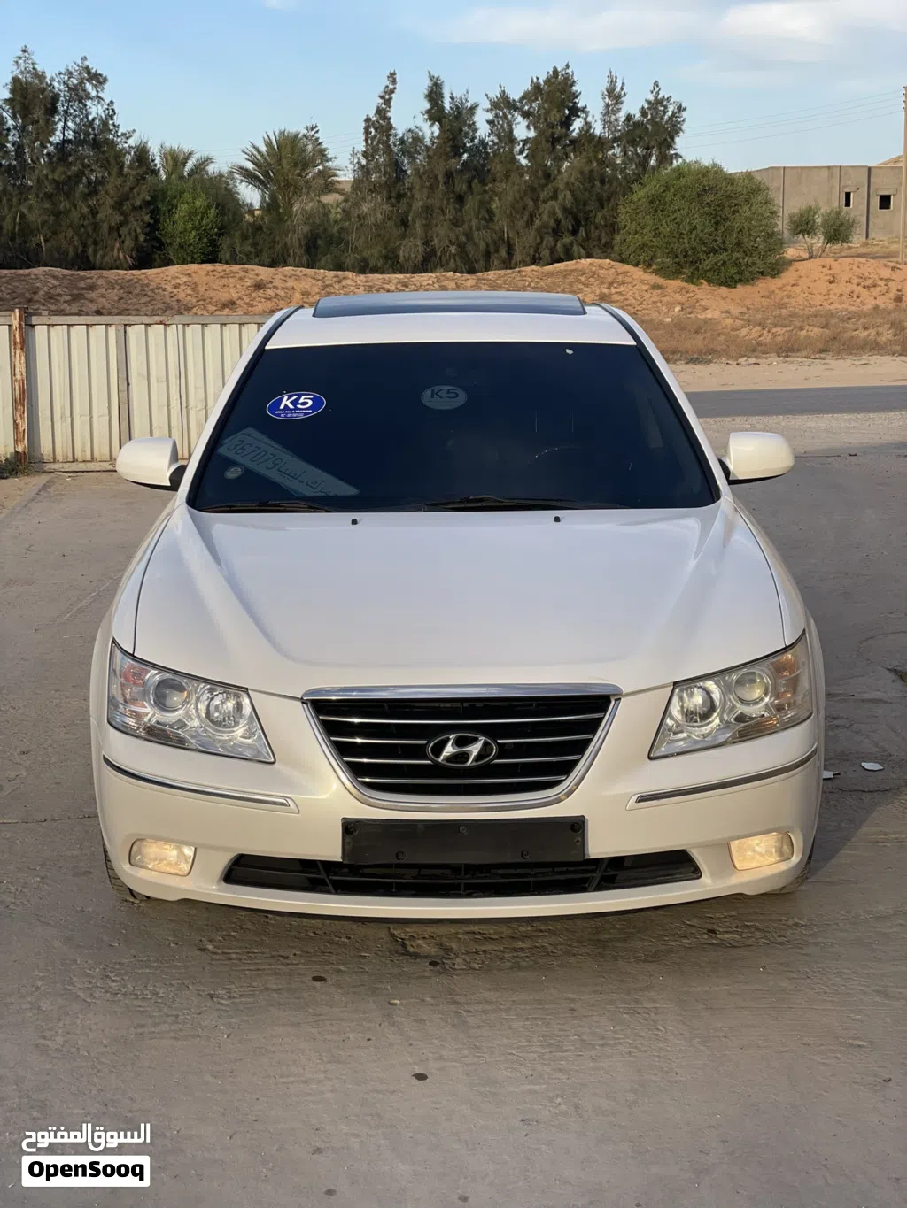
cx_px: 454
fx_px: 1816
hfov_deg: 28.0
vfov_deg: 36.8
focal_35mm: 52
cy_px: 604
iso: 32
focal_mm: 6
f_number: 2
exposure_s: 1/623
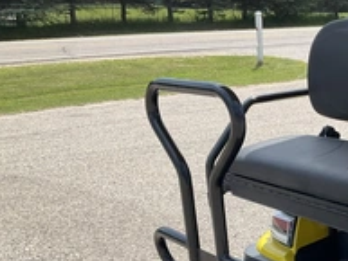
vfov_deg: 24.0
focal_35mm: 60
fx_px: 604
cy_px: 211
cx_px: 339
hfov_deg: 30.2
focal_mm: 3
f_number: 1.8
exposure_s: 1/1311
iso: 25
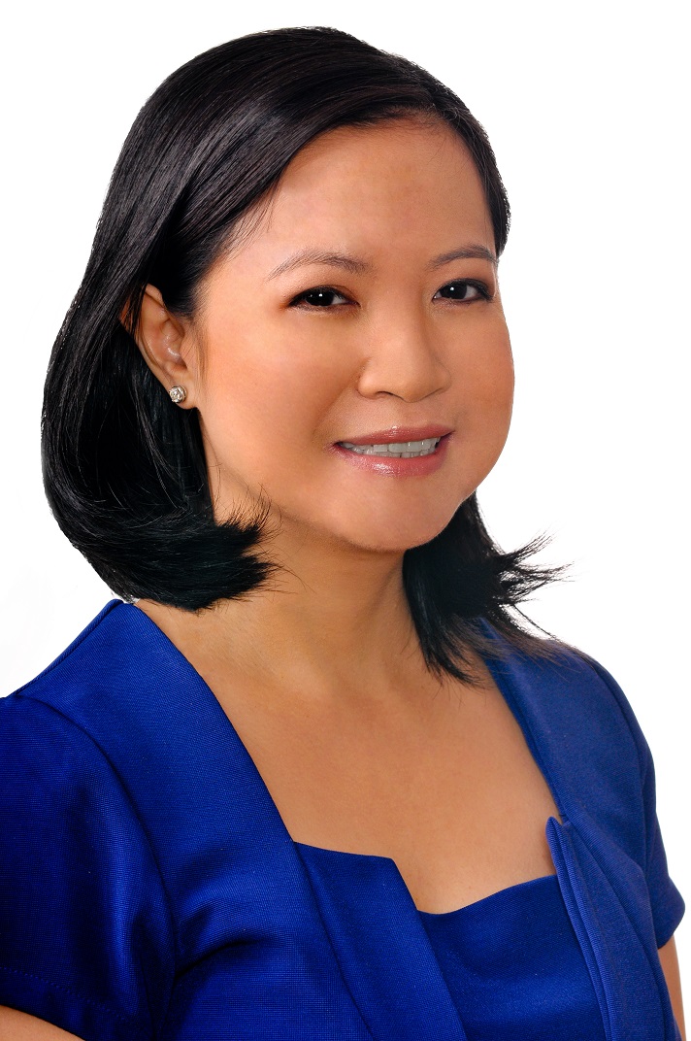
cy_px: 520
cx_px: 346
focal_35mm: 183
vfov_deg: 11.2
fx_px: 5282
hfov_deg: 7.5
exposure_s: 1/250
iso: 200
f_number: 8
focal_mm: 122
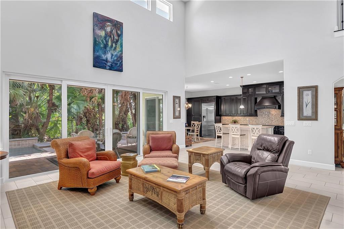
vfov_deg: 67.3
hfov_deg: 90.0
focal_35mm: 18
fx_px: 172
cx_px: 172
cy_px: 114
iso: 320
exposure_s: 1/15
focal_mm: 12
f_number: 6.3
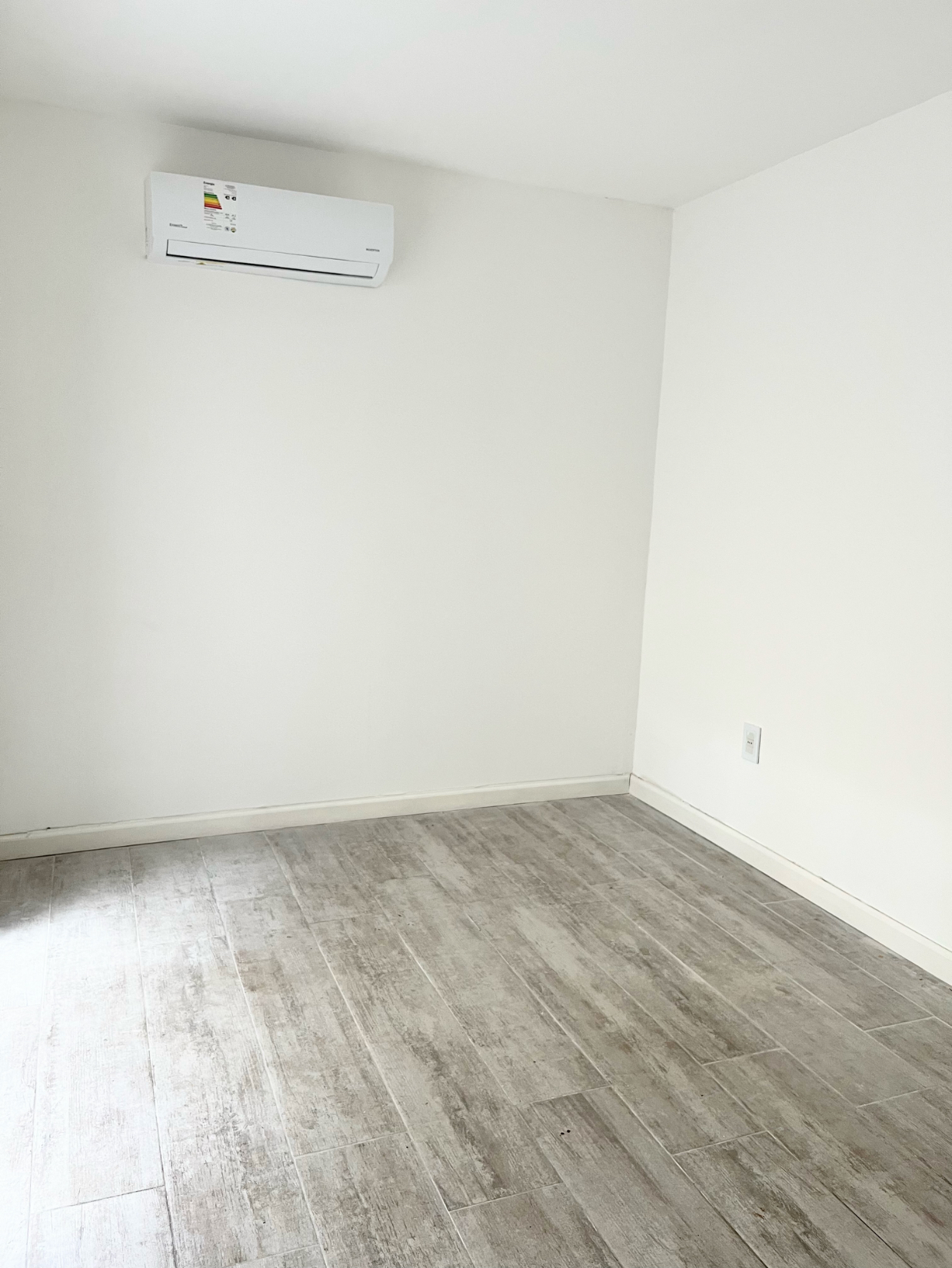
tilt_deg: -9.4
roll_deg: -1.6
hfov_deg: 53.1
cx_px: 476
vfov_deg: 67.3
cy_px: 634
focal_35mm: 26
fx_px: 953
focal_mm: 5.1
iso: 125
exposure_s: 1/80
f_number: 1.6
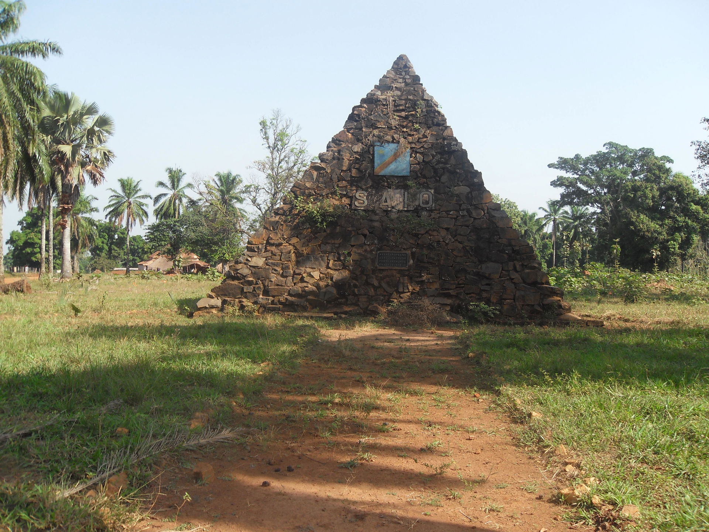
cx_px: 354
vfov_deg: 40.7
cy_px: 266
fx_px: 717
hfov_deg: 52.6
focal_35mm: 35
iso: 80
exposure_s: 1/90
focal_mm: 6.3
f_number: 8.2
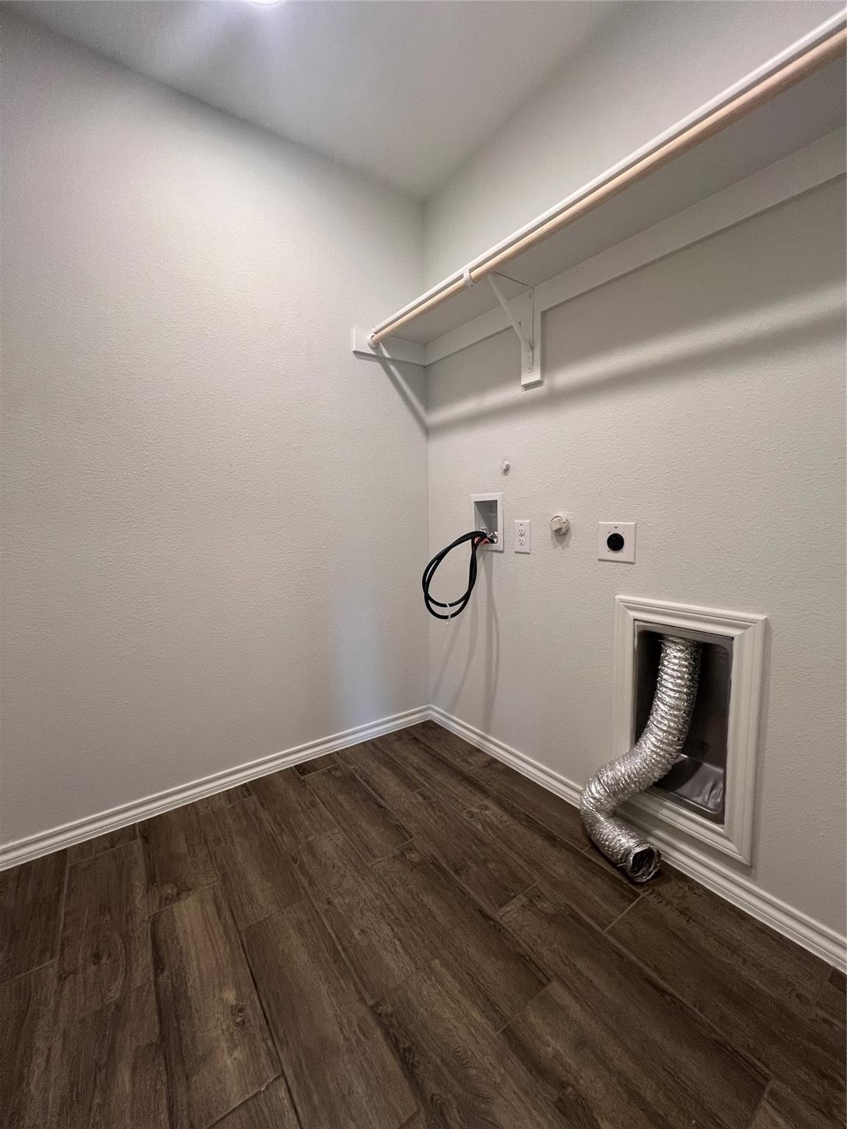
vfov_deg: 106.2
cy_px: 564
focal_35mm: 13
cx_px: 424
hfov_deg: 89.9
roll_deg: +0.8
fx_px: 424
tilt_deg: -6.6
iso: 160
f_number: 1.8
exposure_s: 1/120
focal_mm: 1.57
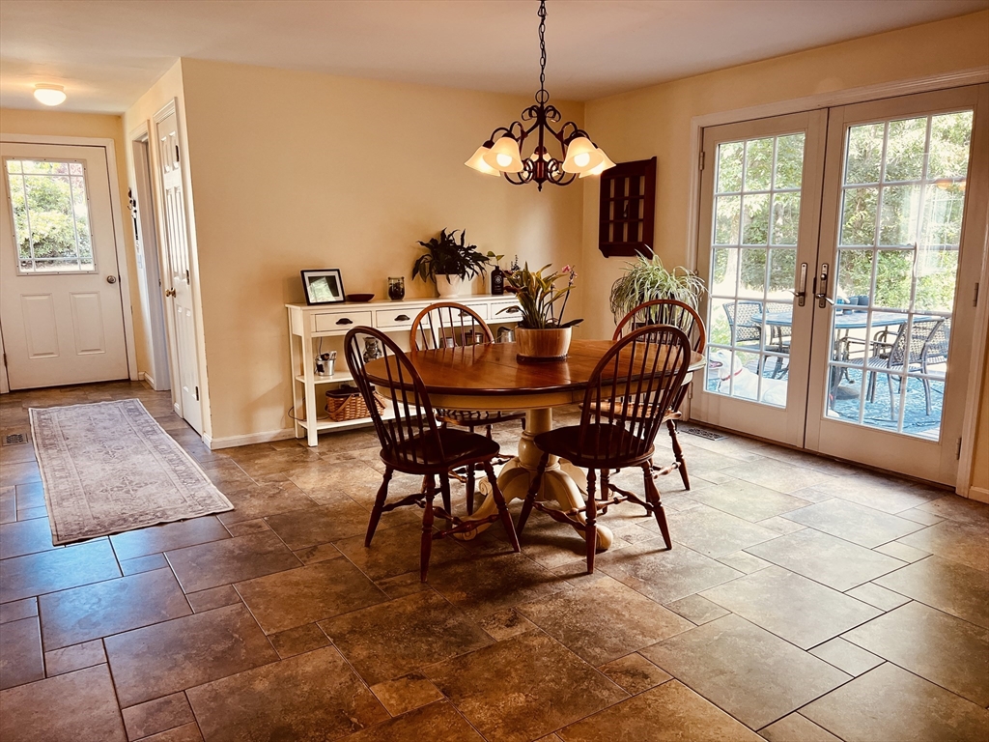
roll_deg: +0.1
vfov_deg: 53.1
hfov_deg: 67.3
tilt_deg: -11.8
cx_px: 494
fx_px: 743
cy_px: 371
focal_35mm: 26
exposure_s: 1/120
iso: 100
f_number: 1.5
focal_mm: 5.7
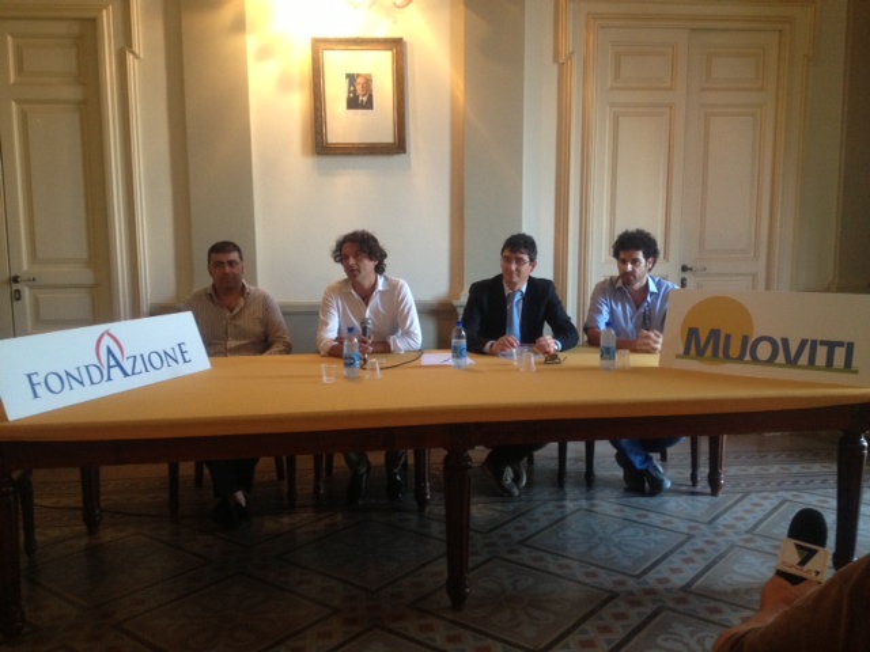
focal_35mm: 35
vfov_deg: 40.7
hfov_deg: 52.6
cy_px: 326
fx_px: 880
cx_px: 435
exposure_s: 1/20
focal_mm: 4.28
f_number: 2.4
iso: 200
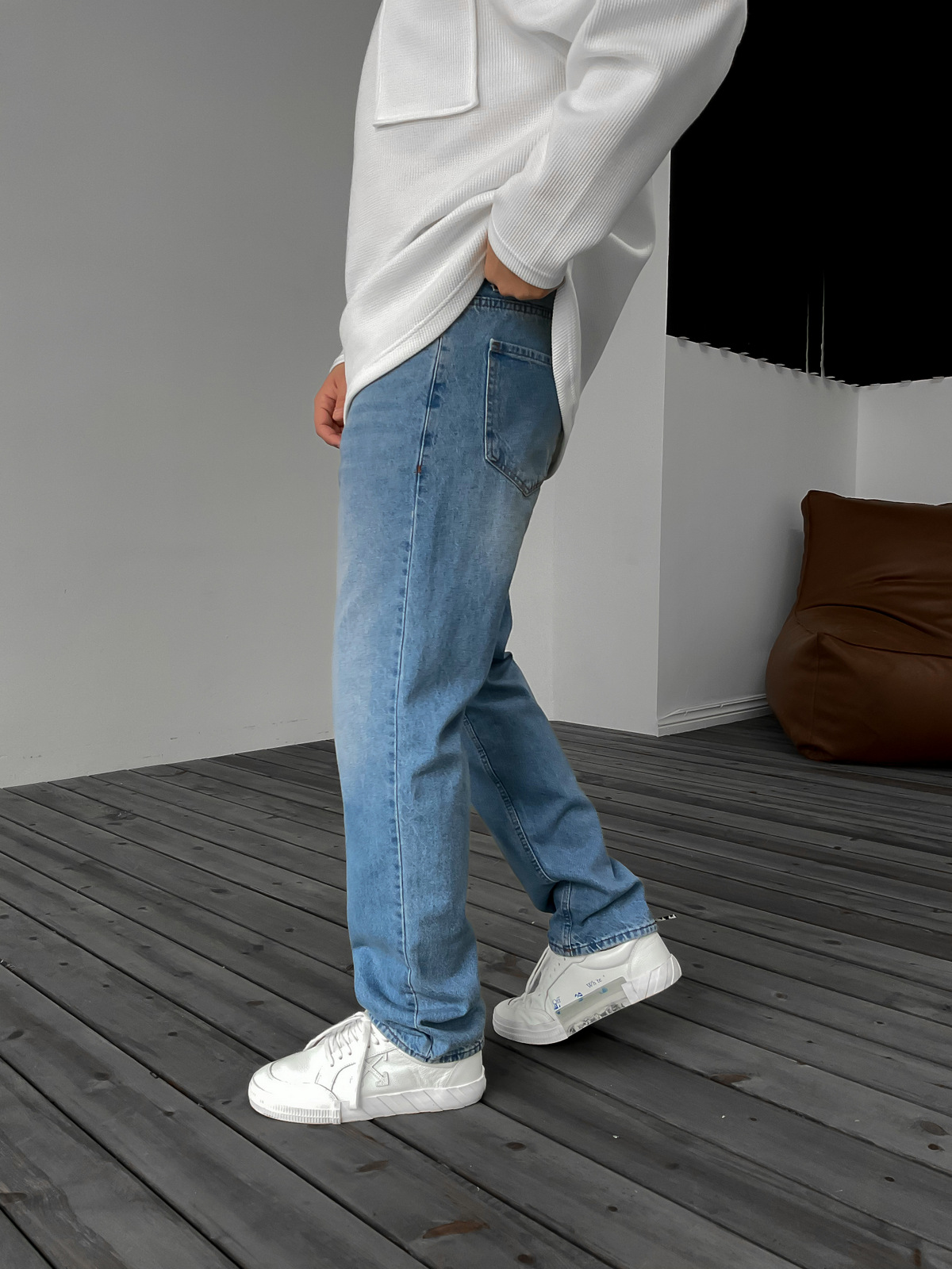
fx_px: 1063
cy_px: 634
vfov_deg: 61.7
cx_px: 476
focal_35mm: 29
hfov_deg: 48.2
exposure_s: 1/120
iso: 64
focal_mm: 3
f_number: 1.8
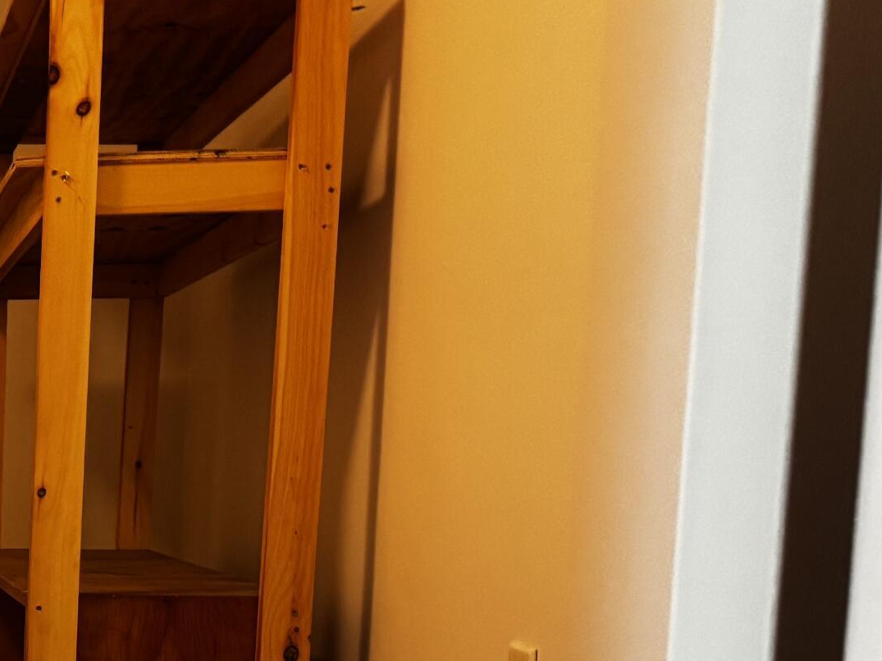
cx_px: -309
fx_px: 1707
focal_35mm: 67
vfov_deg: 21.1
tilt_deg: -7.7
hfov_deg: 24.6
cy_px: 670
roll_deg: +2.5
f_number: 1.78
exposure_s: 1/60
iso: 500
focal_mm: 6.76
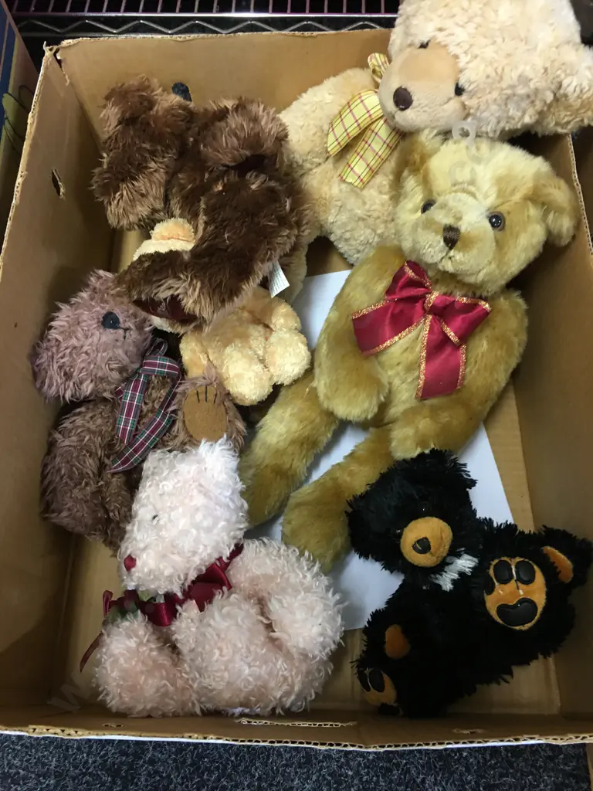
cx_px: 296
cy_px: 396
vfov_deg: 61.7
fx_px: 662
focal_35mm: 29
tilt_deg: -64.8
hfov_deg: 48.2
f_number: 2.2
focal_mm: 4.15
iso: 80
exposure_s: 1/17
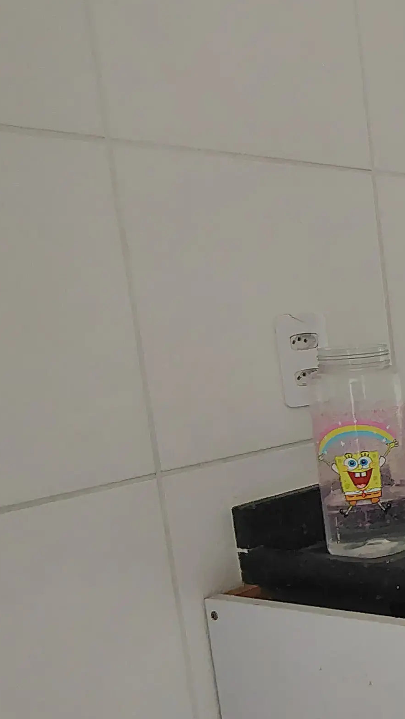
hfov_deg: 18.3
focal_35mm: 46
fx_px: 878
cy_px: 424
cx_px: 790
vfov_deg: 44.4
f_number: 2.2
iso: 364
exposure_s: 1/60
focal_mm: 2.13
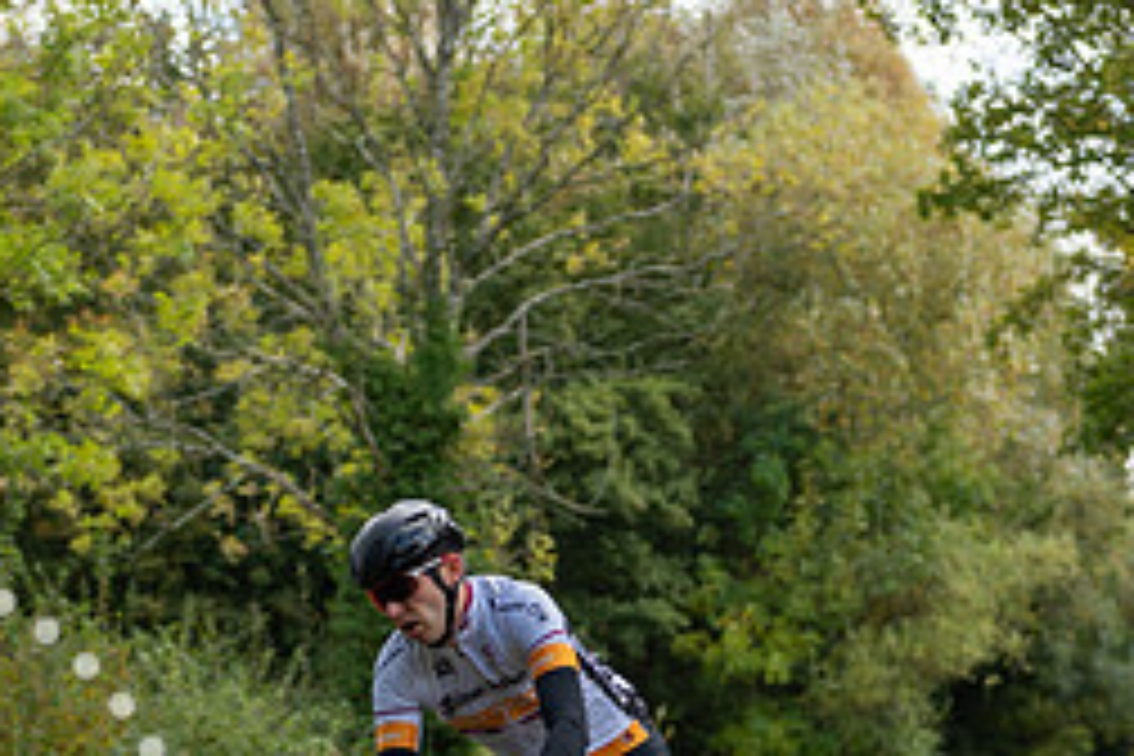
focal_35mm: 138
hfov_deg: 14.9
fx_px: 4347
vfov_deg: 9.9
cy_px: 727
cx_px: 500
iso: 200
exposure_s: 1/500
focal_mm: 60
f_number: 3.2
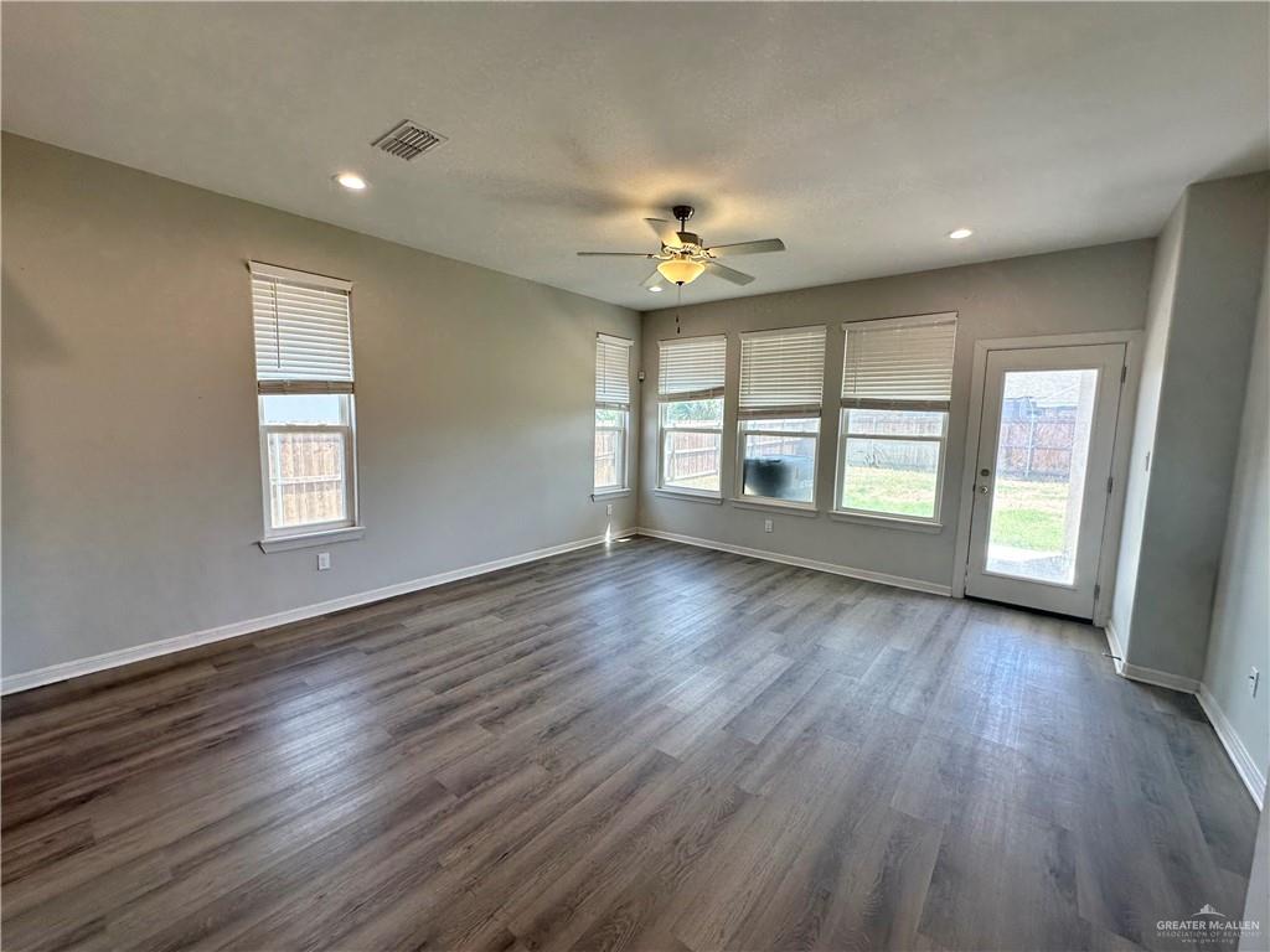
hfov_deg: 102.1
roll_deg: -1.6
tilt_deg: -6.1
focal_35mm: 14
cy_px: 476
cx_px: 635
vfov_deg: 85.7
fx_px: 514
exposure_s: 1/120
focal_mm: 2.22
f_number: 2.2
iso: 64
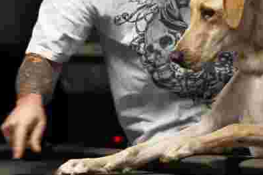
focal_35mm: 120
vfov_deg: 11.3
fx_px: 876
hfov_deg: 17.1
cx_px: 112
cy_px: 16
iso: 800
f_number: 2
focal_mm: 50
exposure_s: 1/80
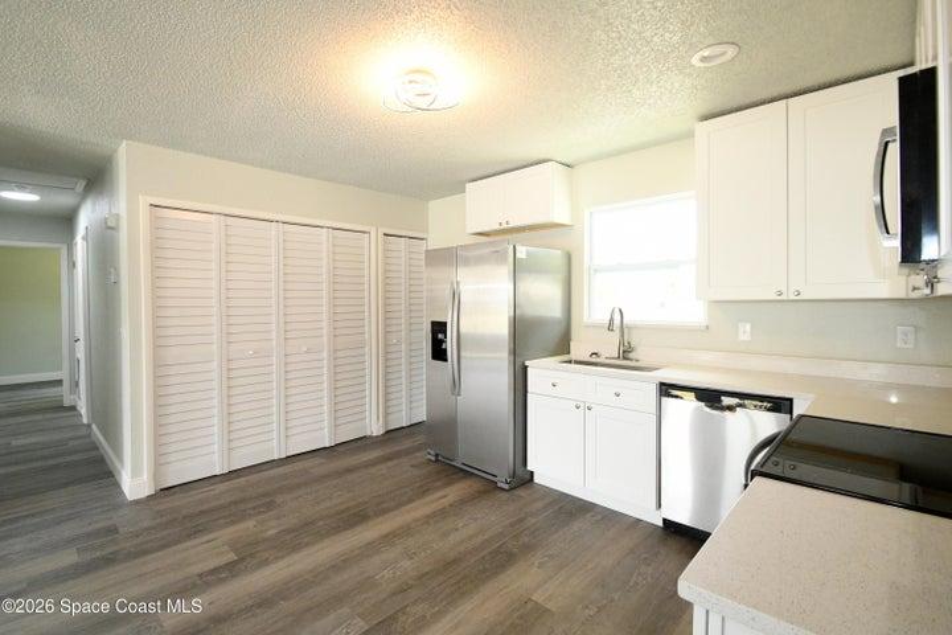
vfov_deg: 77.3
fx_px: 397
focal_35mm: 15
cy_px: 318
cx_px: 476
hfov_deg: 100.4
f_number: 5.6
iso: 2000
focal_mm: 10
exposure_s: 1/160
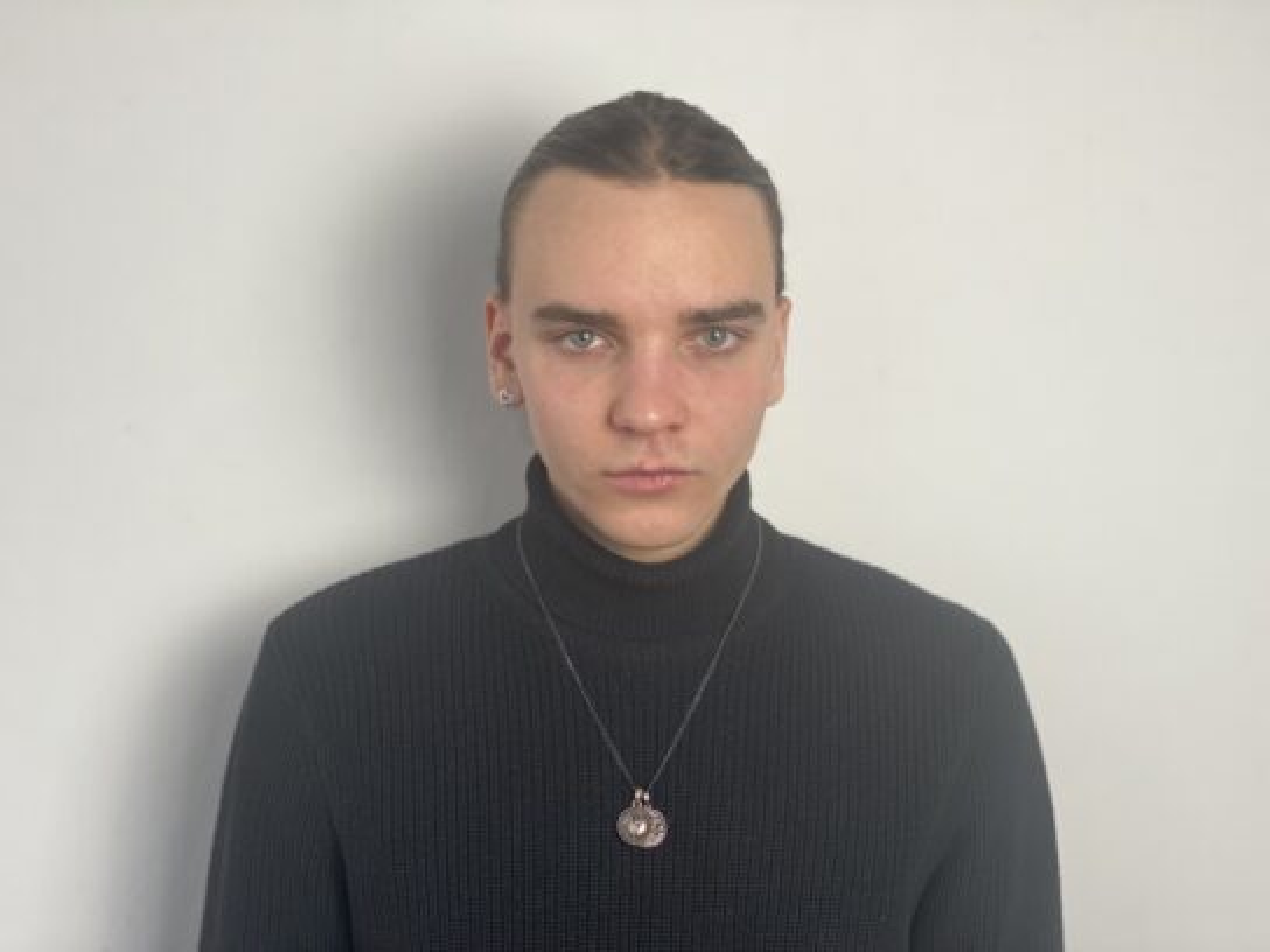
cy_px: 476
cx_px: 635
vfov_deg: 28.0
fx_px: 1908
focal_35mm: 52
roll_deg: -2.2
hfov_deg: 36.8
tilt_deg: -1.4
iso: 125
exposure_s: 1/100
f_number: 2
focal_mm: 6
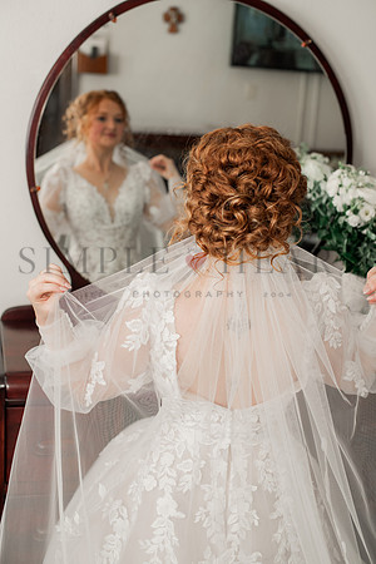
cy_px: 282
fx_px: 783
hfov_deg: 27.0
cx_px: 188
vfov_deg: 39.6
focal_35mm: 50
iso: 250
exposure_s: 1/250
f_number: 4
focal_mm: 50
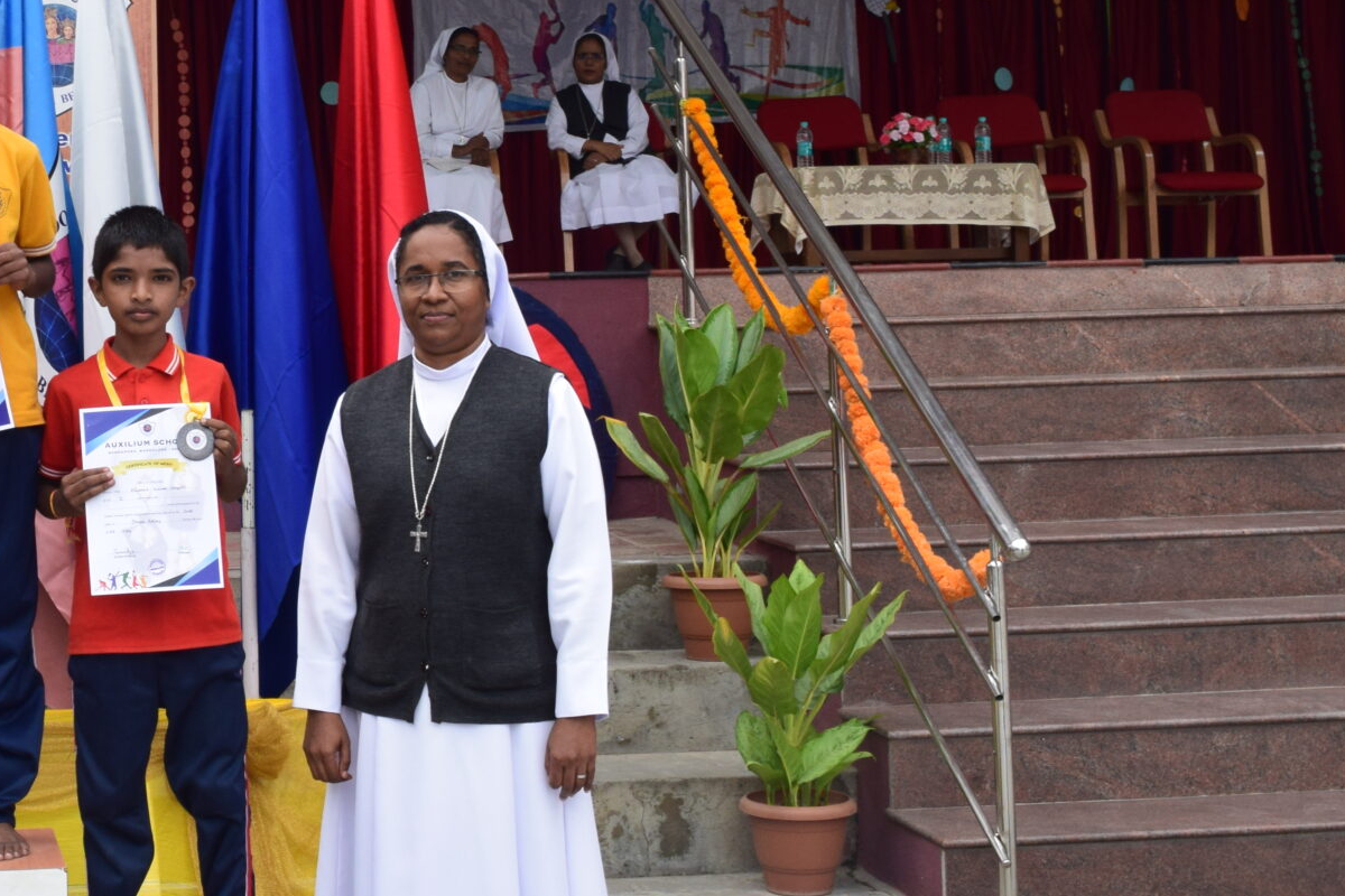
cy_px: 310
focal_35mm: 64
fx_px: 2391
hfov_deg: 29.3
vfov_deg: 21.2
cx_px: -11
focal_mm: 20
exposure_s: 1/200
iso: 400
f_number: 10
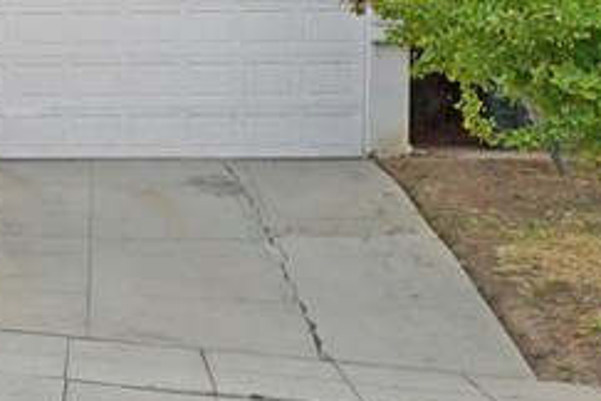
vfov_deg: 13.5
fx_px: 1686
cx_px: -77
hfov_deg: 19.3
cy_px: 113
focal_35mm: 101
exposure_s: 1/200
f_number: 8
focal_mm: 16
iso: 1000
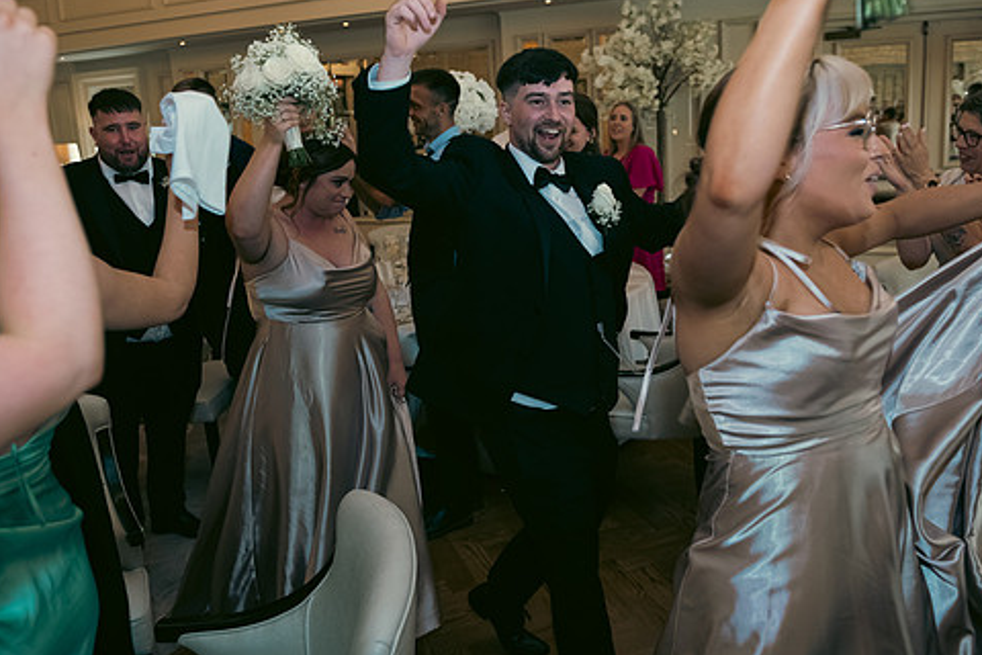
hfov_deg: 63.6
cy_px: 286
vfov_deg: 44.9
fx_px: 791
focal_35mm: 29
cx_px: 522
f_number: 3.5
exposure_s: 1/160
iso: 800
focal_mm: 24
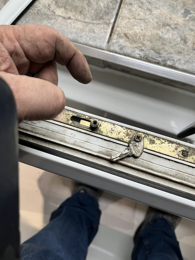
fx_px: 195
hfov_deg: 53.1
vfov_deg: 67.3
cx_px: 98
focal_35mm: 26
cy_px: 130
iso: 125
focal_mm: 5.1
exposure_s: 1/62
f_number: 1.6
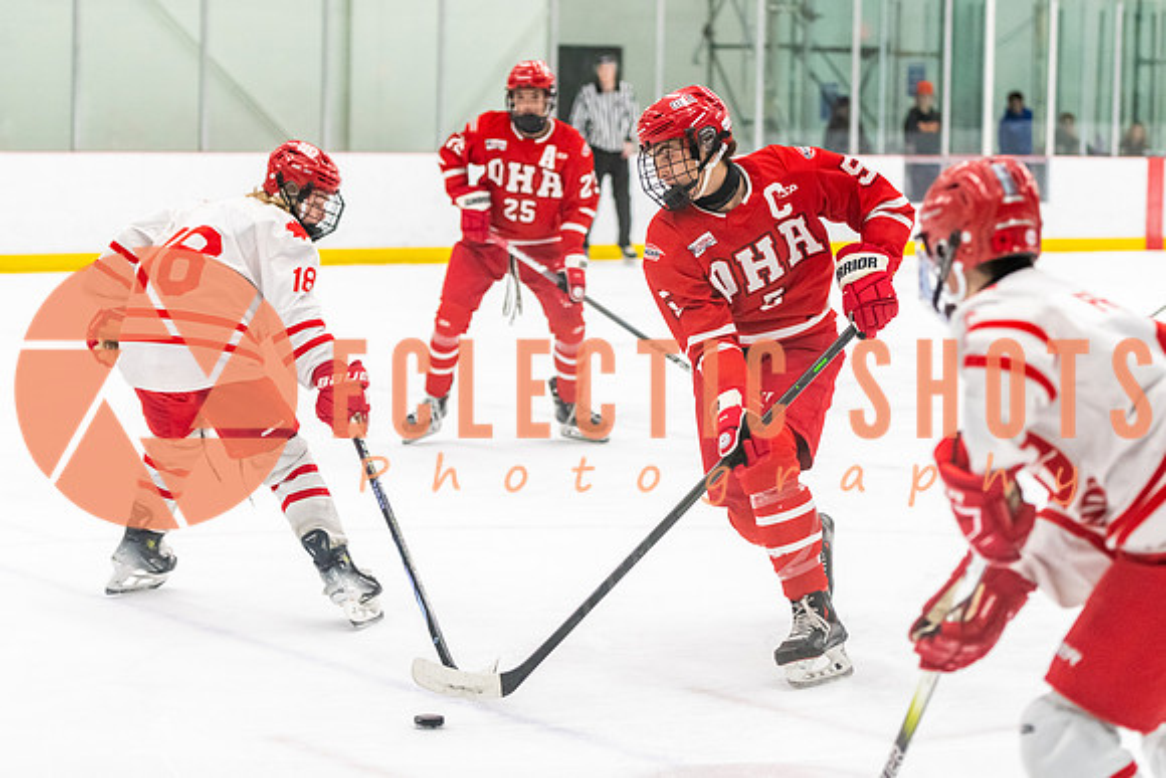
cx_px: 685
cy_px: 340
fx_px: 3272
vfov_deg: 13.6
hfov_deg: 20.2
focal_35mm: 101
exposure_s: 1/800
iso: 4000
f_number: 2.8
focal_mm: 86
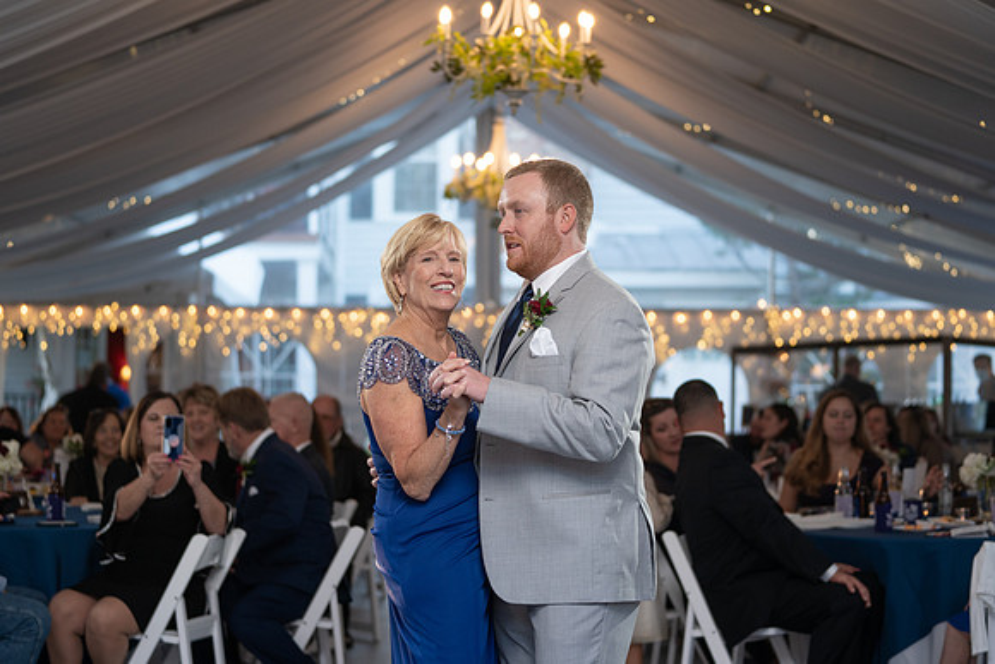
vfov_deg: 18.2
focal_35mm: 75
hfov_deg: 27.0
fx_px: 2072
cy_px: 322
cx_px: 488
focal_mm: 70
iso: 500
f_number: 2.8
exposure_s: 1/250
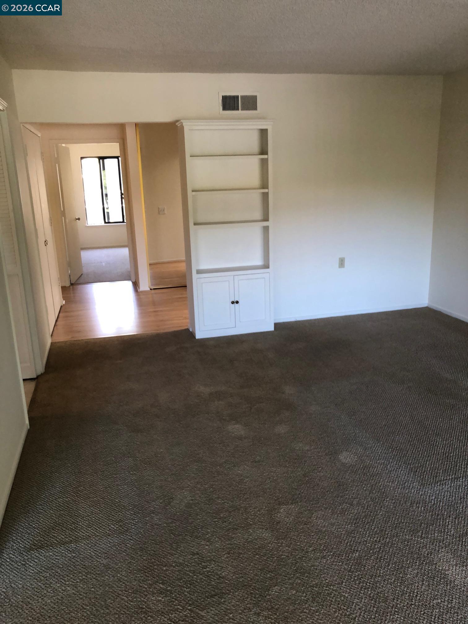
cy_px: 312
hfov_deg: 49.7
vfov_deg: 63.4
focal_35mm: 28
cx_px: 234
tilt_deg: -17.5
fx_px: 505
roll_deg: +3.6
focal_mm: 3.99
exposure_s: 1/60
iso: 100
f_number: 1.8
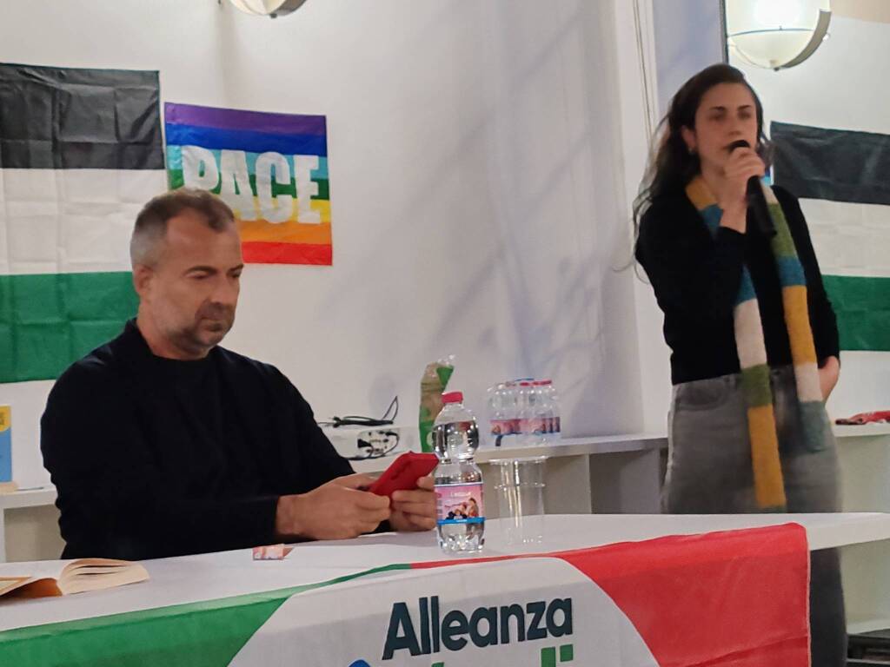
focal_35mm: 81
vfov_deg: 18.2
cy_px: 334
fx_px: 2083
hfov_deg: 24.1
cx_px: 445
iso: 1250
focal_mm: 6.12
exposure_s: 1/33
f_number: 1.9
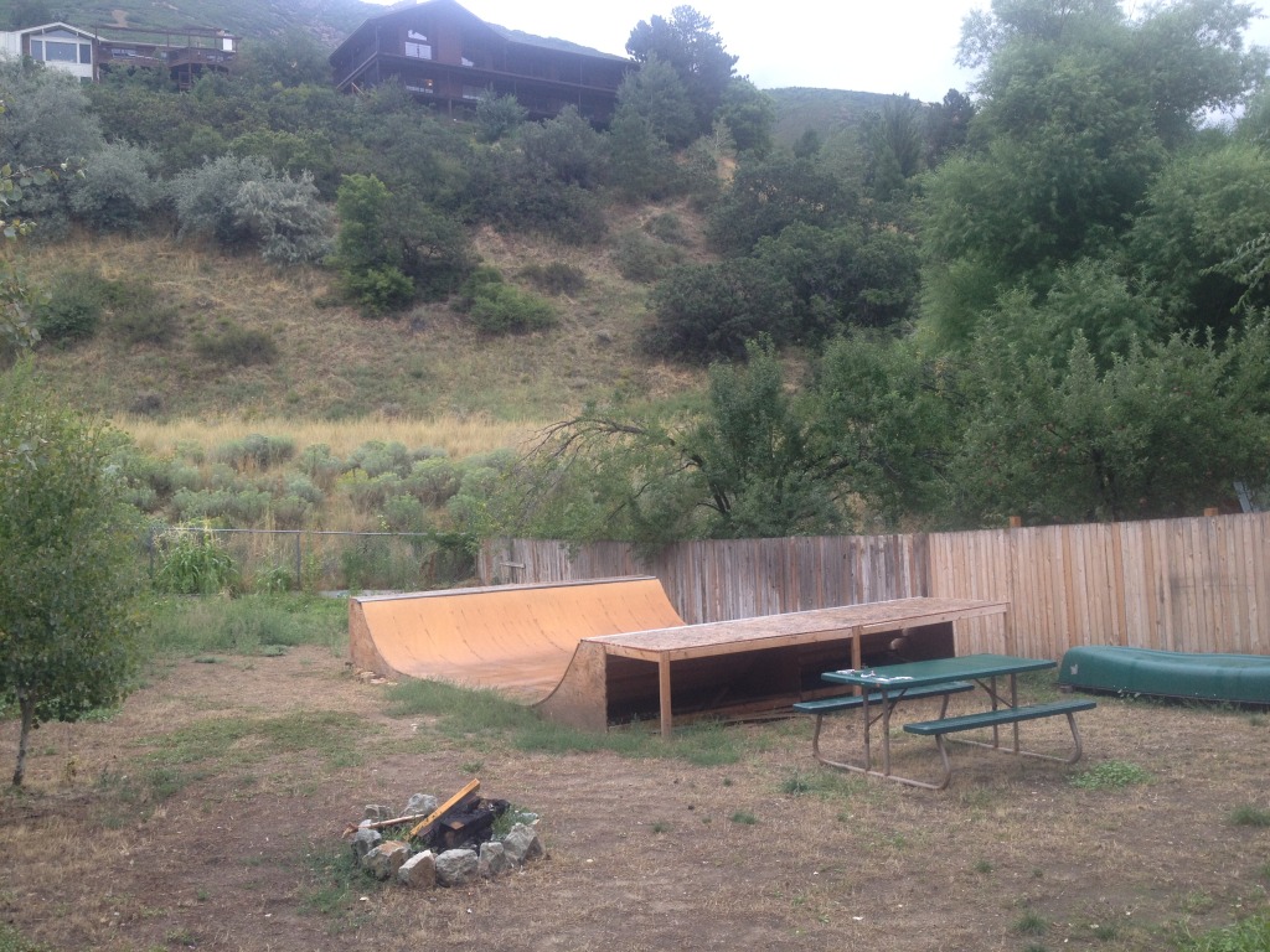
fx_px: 1284
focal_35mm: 35
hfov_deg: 52.6
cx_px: 635
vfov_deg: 40.7
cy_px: 476
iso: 64
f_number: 2.4
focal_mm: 4.28
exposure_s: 1/120
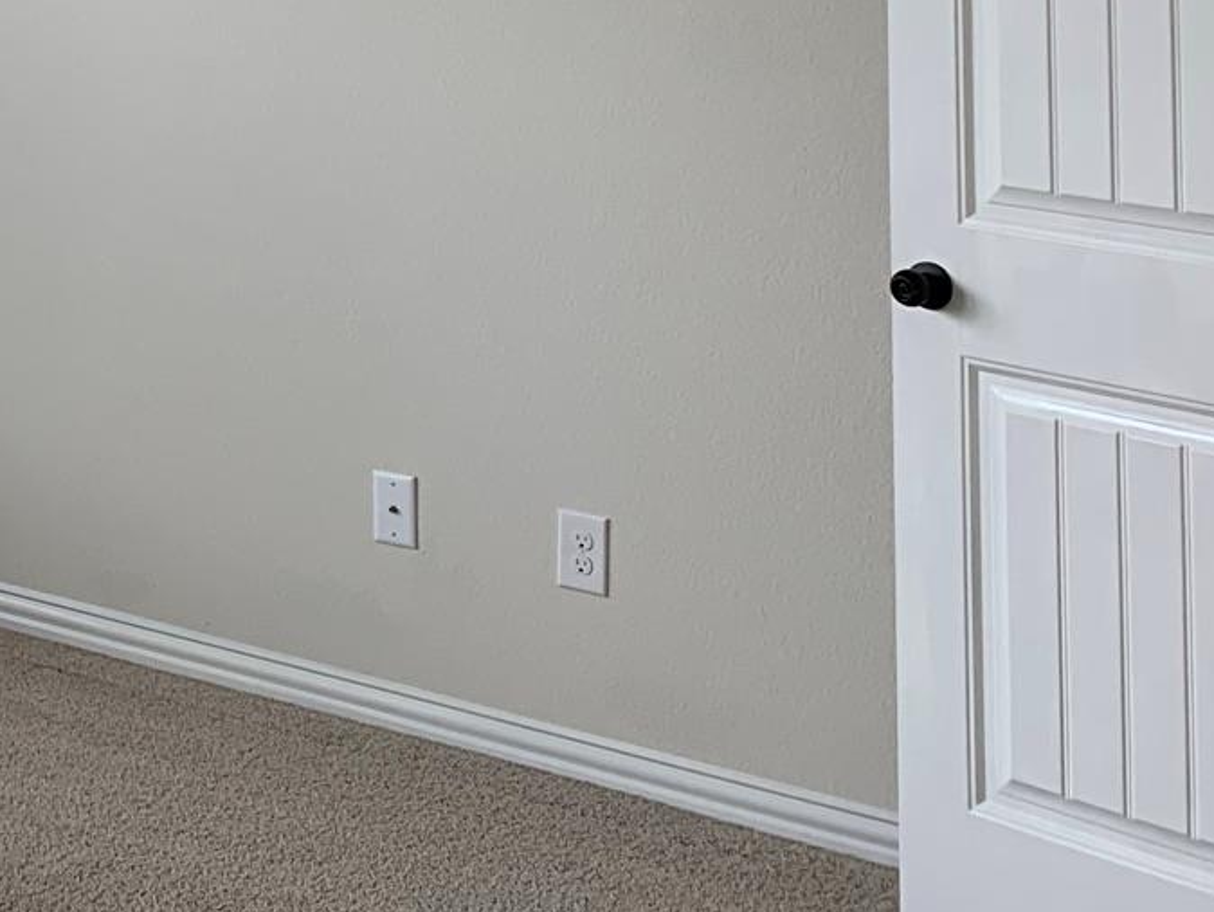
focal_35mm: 79
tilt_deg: +5.3
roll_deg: -2.7
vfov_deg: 16.9
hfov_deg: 21.2
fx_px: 2772
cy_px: -465
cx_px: -562
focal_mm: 4.25
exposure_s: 1/120
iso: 32
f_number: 1.8
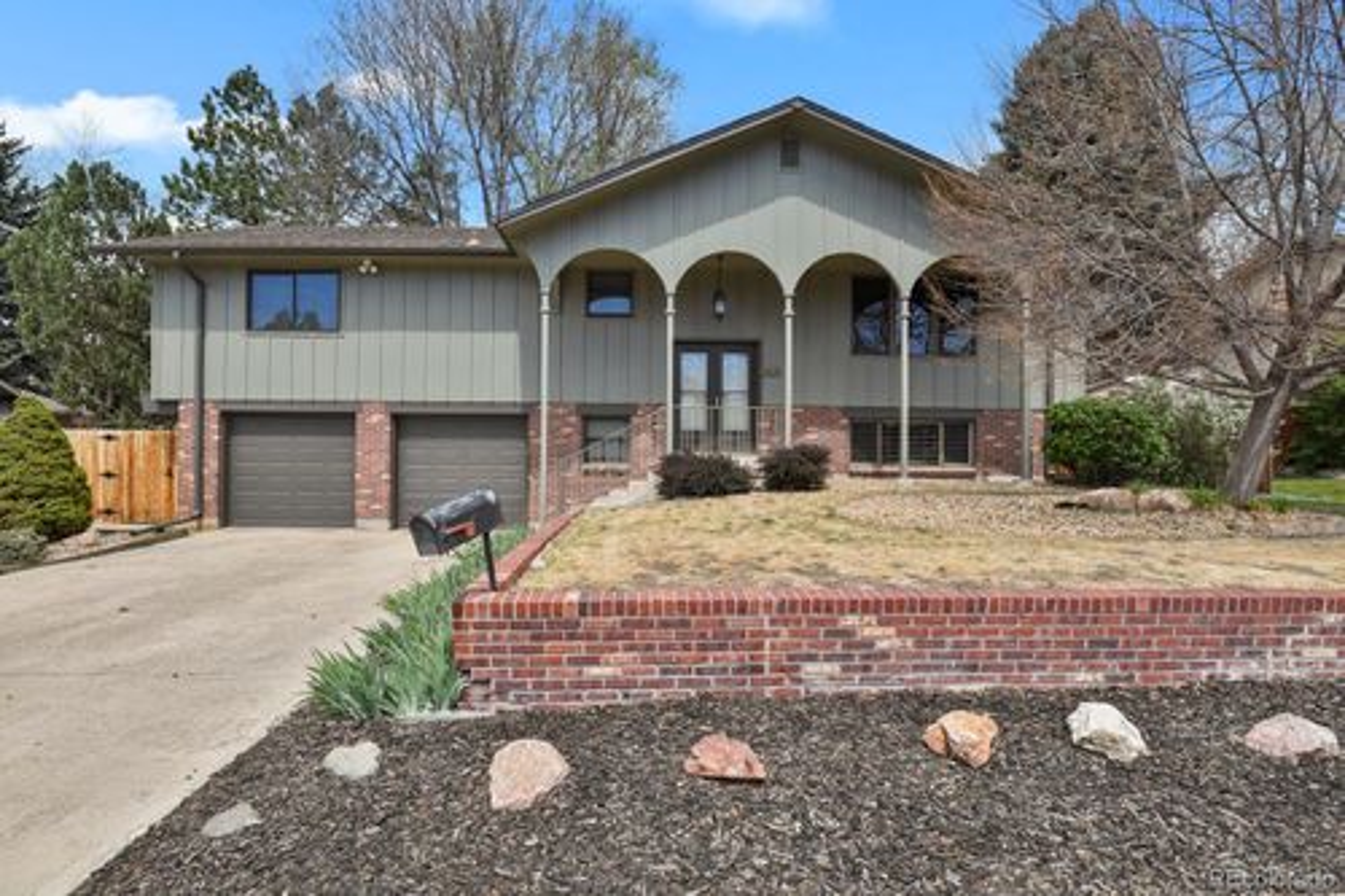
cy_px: 448
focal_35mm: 17
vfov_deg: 70.4
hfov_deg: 93.3
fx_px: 635
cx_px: 672
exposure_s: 1/30
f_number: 8
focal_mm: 17
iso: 100
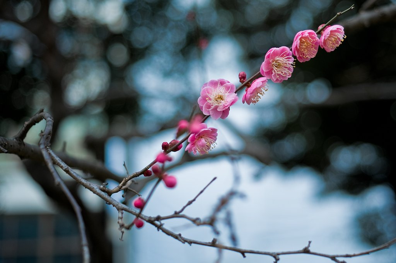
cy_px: 132
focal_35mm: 45
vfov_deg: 29.8
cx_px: 198
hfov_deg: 43.6
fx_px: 495
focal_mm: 45
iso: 200
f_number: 2.8
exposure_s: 1/400
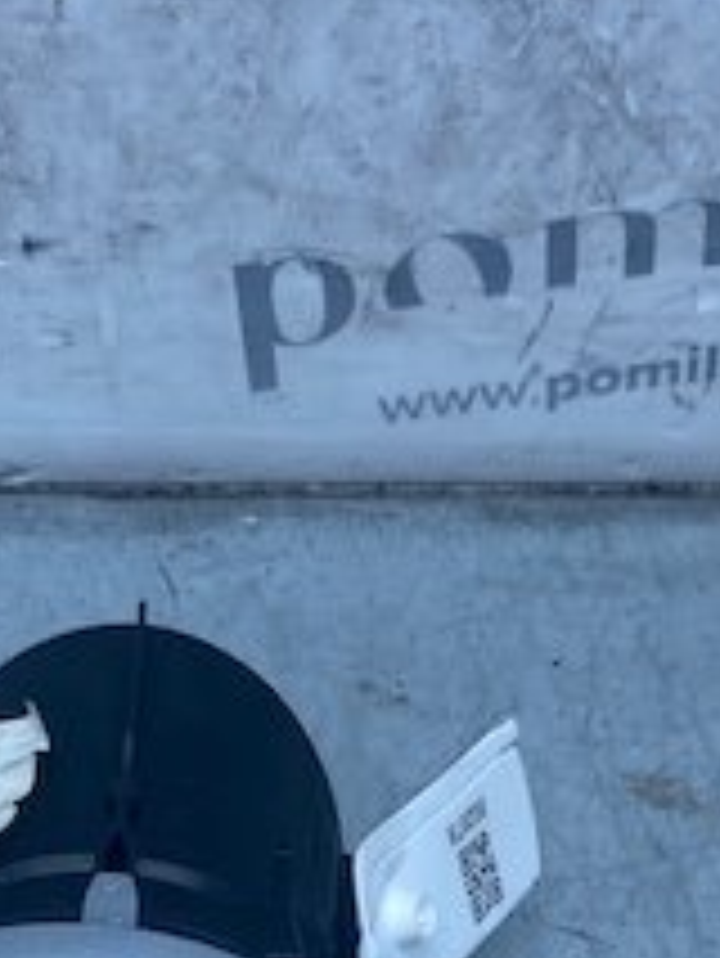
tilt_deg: -61.8
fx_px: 2161
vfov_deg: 22.8
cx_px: 194
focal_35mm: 78
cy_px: 1174
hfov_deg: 18.8
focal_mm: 4.25
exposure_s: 1/998
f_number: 1.8
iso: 32
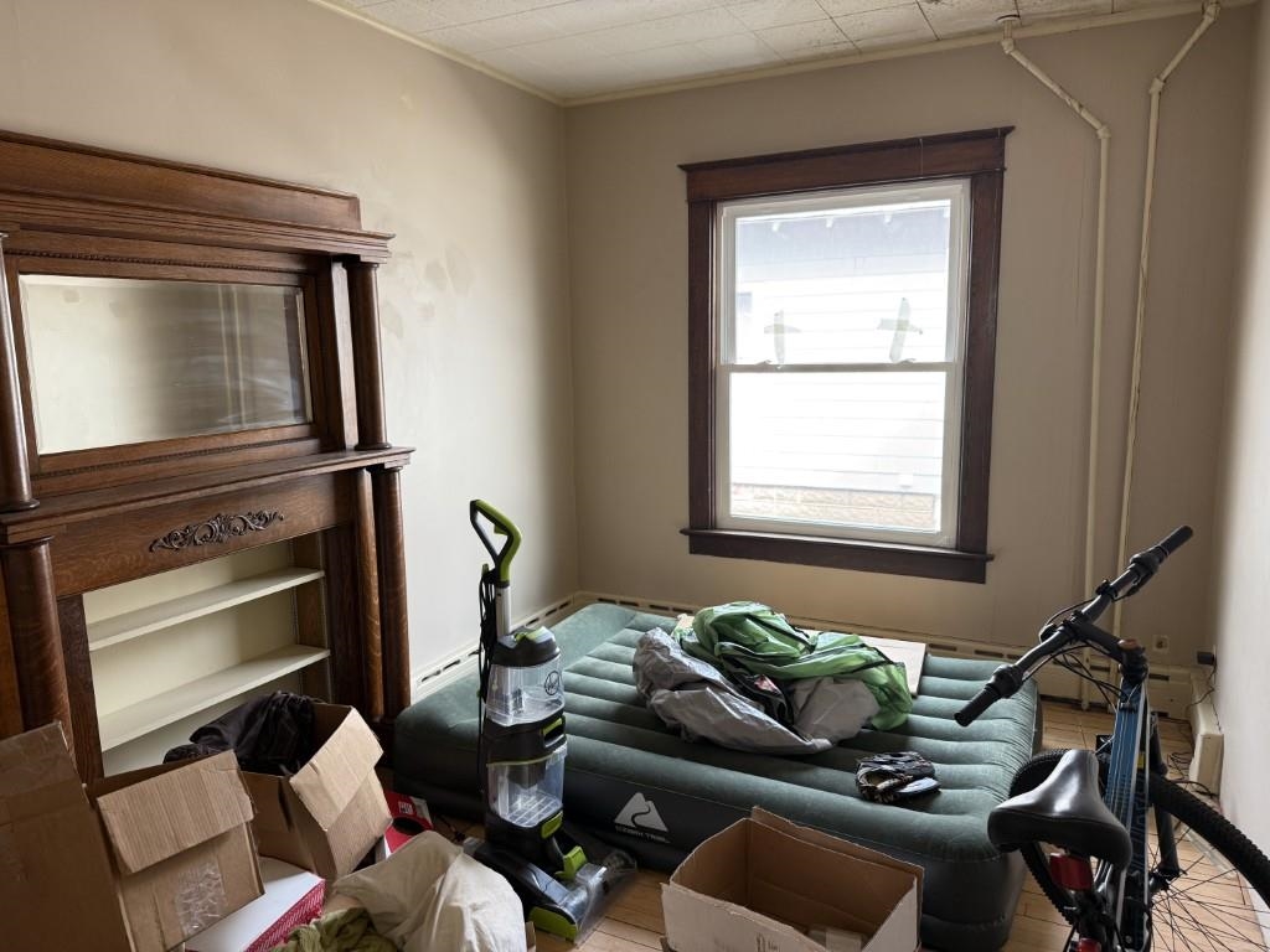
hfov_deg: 71.6
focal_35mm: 24
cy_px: 476
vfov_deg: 56.8
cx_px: 635
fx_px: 881
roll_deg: +1.2
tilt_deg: -8.2
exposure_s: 1/60
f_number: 1.78
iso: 160
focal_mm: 6.76
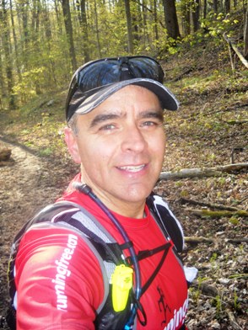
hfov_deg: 35.1
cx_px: 124
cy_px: 165
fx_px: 392
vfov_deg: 45.8
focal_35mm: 41
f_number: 3.1
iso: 113
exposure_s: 1/60
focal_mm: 6.72
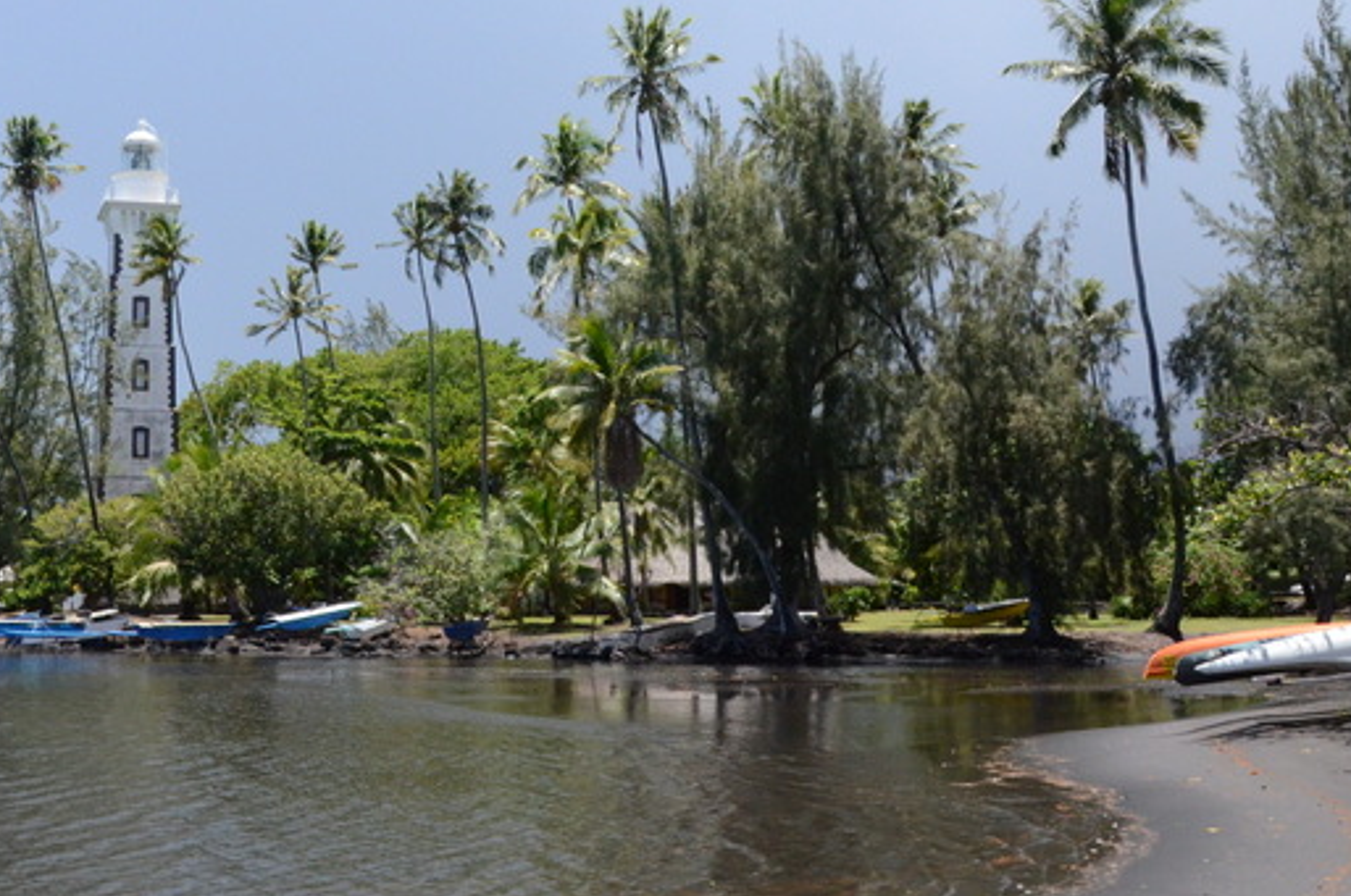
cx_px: 350
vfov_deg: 31.7
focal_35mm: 42
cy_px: 378
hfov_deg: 45.0
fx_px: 1574
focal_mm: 18
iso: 2500
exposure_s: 1/4000
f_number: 11
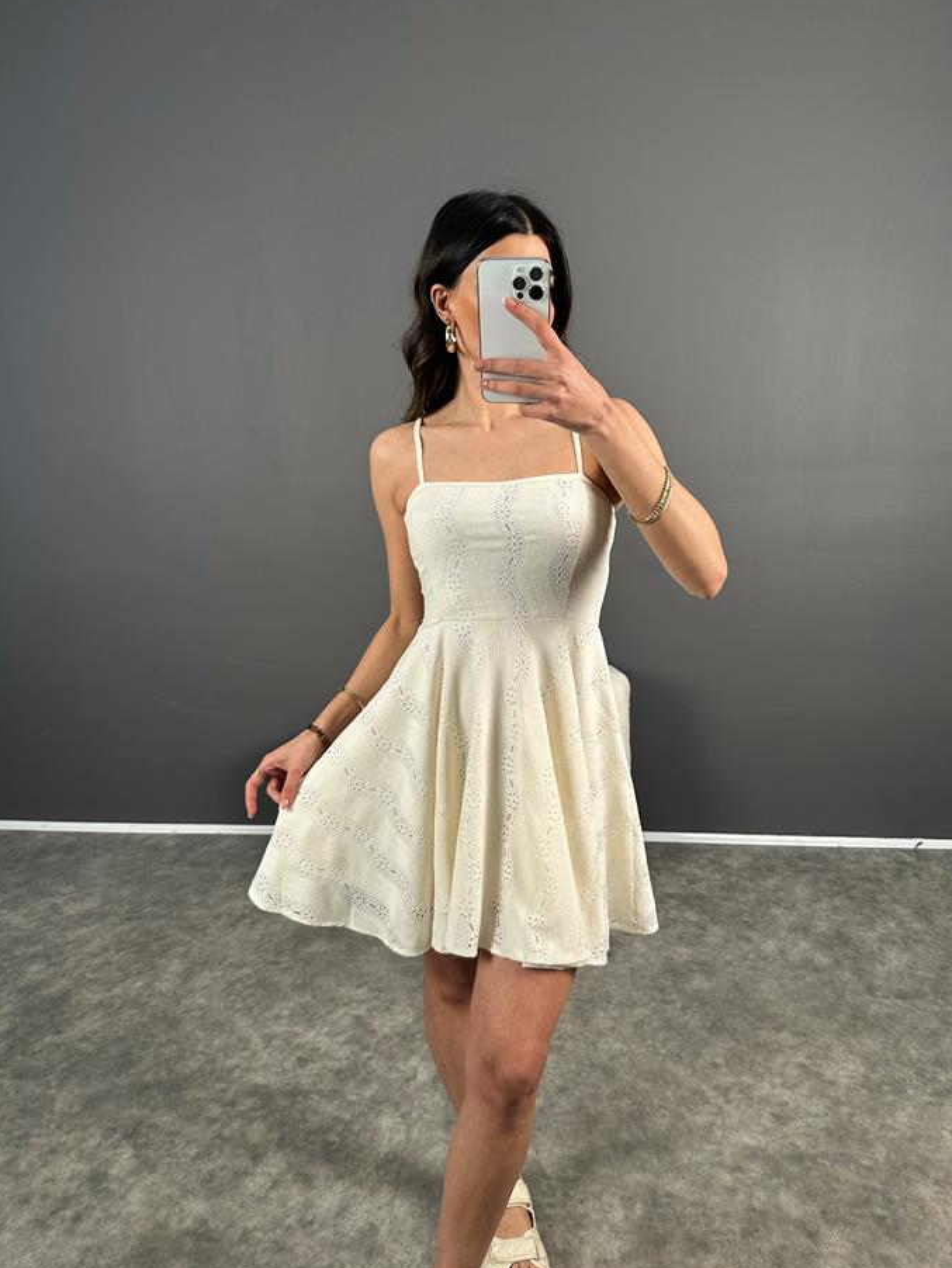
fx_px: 916
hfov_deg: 54.9
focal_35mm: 25
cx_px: 491
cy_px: 620
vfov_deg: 69.4
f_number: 1.78
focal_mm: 6.86
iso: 125
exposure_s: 1/121
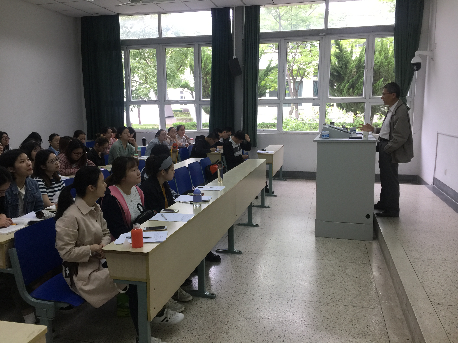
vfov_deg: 48.2
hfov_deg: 61.7
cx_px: 229
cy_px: 172
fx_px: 384
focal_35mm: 29
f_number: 2.2
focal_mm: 4.15
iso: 32
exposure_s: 1/33
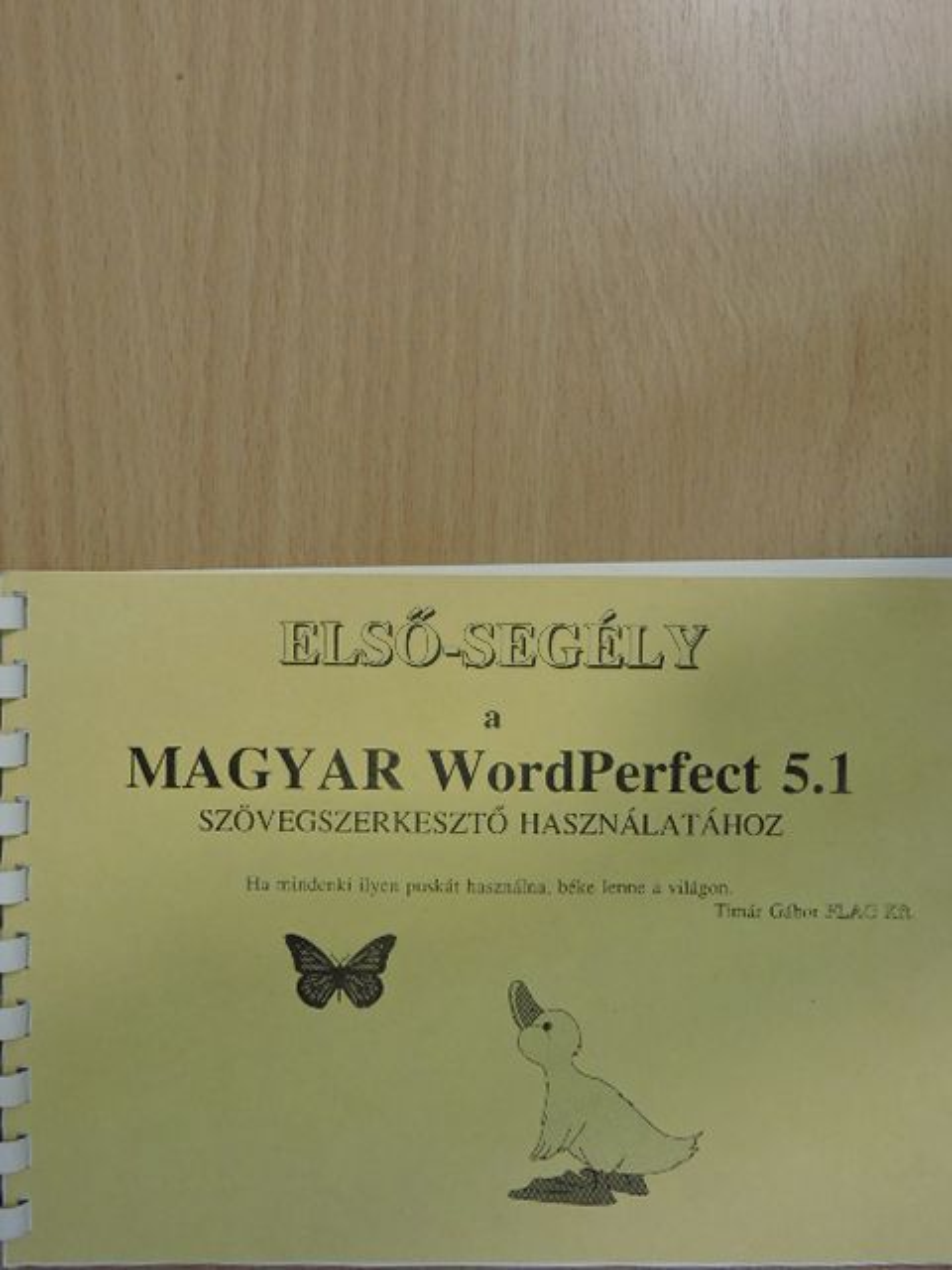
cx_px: 476
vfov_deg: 60.0
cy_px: 635
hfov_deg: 46.8
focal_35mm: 30
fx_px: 1100
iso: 400
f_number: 3.5
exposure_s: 1/20
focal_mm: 5.4
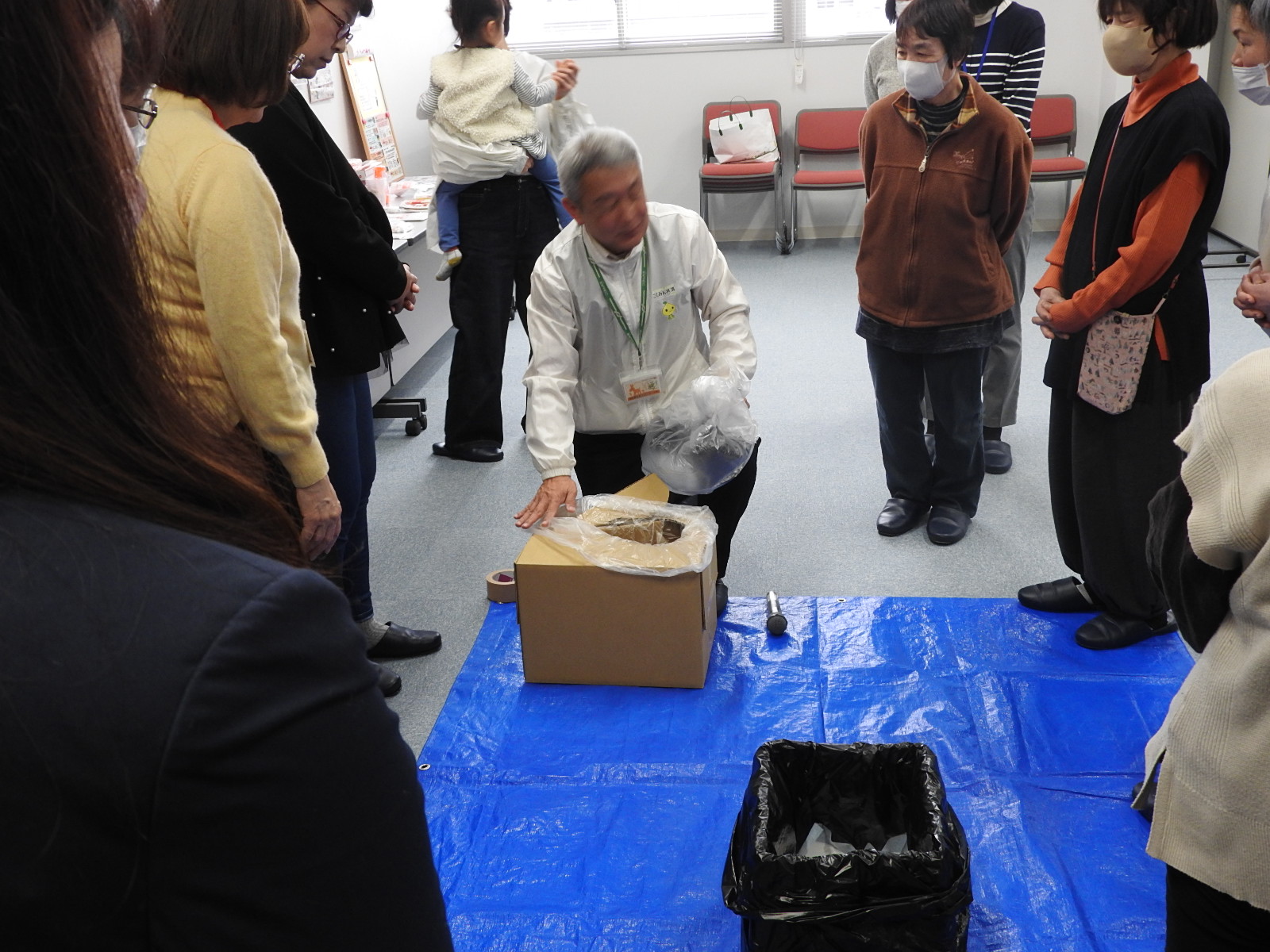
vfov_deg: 40.7
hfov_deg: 52.6
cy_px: 476
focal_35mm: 35
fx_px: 1284
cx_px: 635
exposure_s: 1/30
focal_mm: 6.3
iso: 200
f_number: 3.8
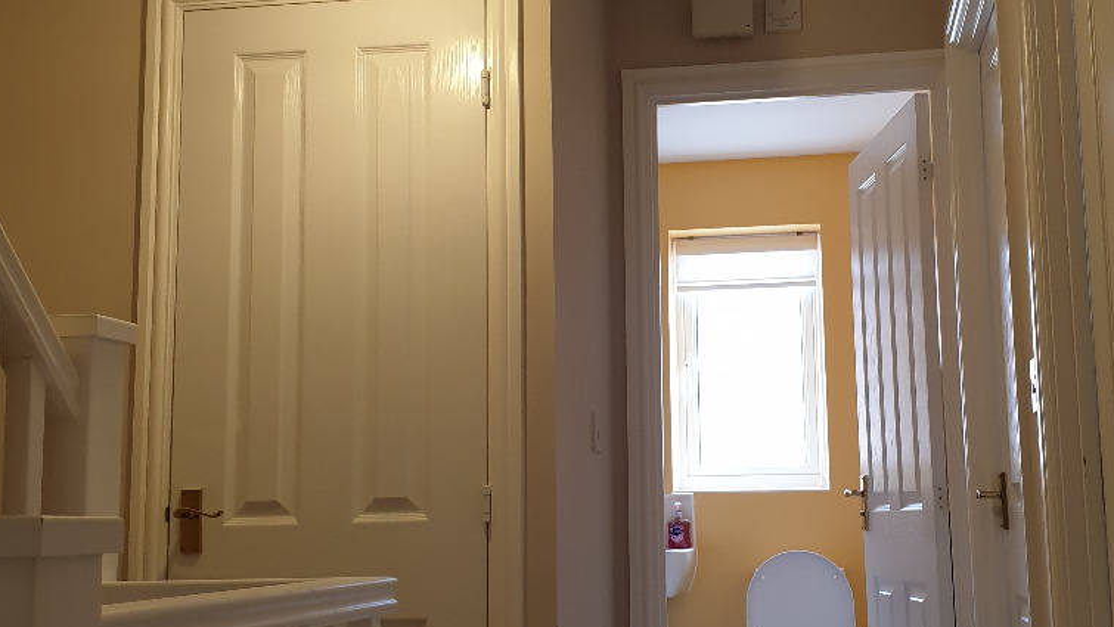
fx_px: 1329
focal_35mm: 45
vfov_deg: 26.5
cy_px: 319
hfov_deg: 45.3
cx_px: 649
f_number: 2.4
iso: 100
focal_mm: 4.3
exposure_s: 1/50
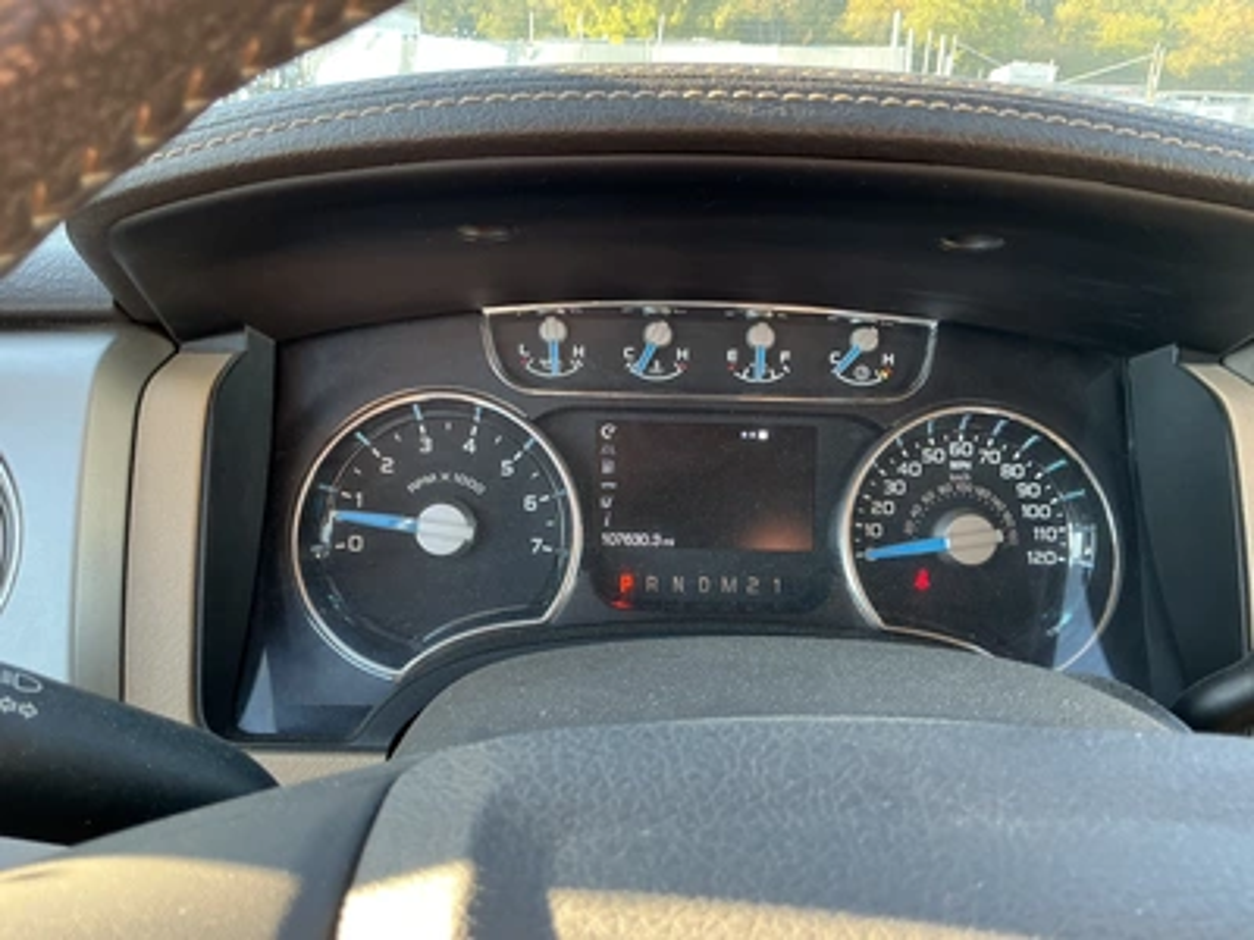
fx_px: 1014
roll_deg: -0.9
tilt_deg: -20.2
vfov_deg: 49.7
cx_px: 627
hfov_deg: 63.4
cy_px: 470
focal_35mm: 28
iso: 64
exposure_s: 1/65
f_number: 1.8
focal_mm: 3
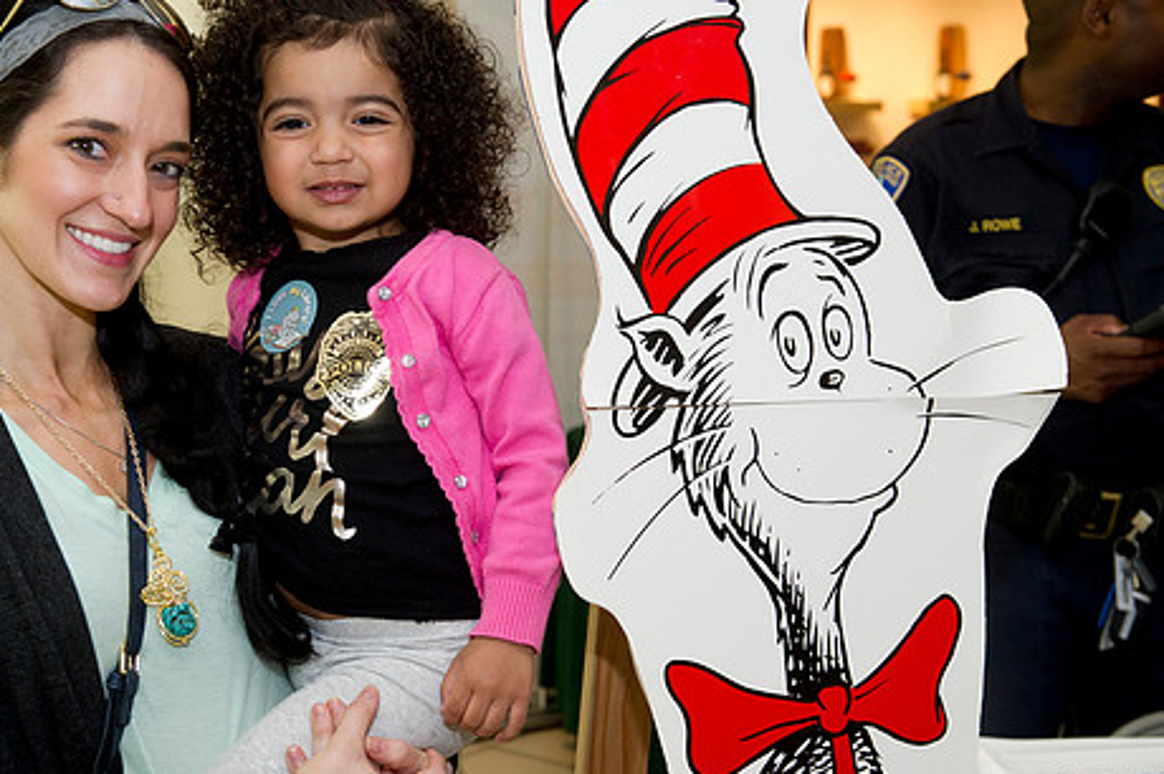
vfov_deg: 21.5
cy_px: 417
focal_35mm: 63
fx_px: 2035
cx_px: 516
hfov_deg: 31.9
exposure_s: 1/250
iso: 1250
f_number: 5.6
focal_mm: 50
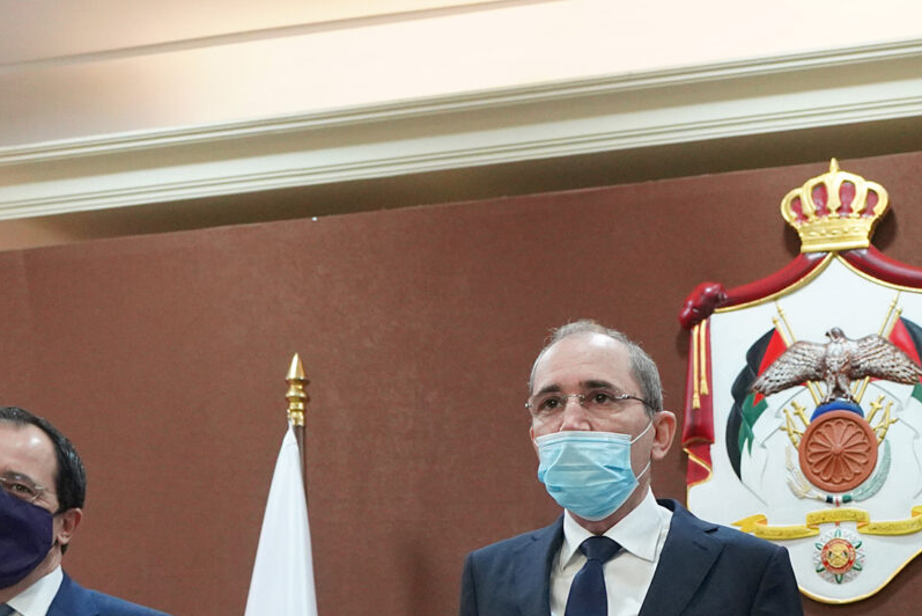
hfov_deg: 30.4
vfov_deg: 19.2
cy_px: 951
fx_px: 1563
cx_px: 932
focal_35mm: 61
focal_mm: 19
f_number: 2.8
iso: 2500
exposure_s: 1/160
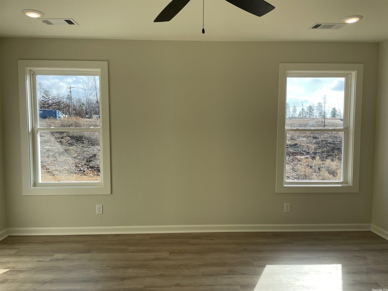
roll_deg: +0.6
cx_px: 194
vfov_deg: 53.1
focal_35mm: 26
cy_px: 146
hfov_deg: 67.3
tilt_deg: -5.1
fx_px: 291
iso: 32
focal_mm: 4.2
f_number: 1.6
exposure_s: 1/716
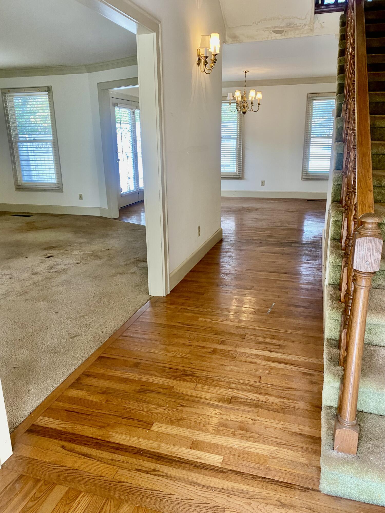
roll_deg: +0.6
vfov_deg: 67.3
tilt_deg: -16.8
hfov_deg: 53.1
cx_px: 192
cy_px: 256
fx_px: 386
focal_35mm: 26
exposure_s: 1/60
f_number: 1.8
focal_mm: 4.25
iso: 125
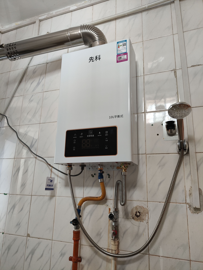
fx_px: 188
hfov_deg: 56.9
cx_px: 102
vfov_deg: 71.6
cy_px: 135
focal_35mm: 24
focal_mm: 4.68
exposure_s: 1/33.3
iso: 533
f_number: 1.8
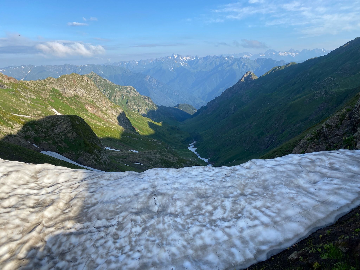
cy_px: 135
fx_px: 270
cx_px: 180
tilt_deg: -14.1
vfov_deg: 53.1
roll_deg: +2.8
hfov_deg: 67.3
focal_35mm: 26
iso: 32
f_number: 1.8
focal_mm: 4.25
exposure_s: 1/1727
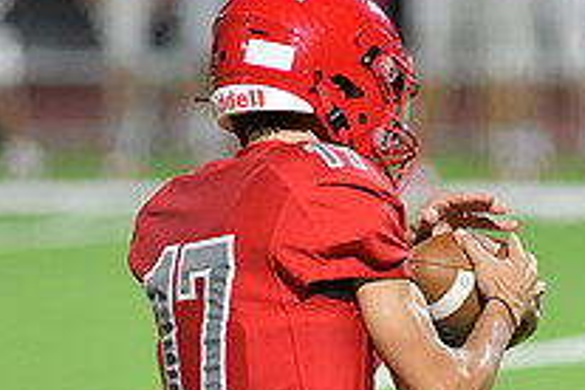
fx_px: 13665
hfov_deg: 2.5
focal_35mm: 841
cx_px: 362
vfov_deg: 1.6
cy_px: 369
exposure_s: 1/1250
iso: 10000
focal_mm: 300
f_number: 4
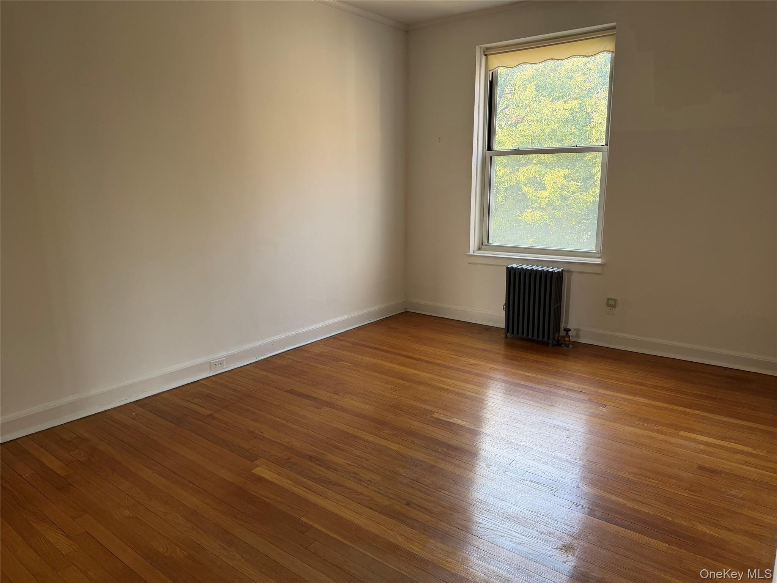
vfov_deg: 56.8
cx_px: 388
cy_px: 292
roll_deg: -0.6
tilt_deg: -10.6
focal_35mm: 24
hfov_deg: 71.6
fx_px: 539
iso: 100
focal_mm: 6.76
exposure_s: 1/140
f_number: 1.78
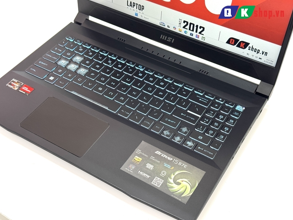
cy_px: 111
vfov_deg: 29.7
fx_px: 415
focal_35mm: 49
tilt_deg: -46.3
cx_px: 147
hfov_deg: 38.9
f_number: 1.78
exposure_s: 1/100
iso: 160
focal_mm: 6.76
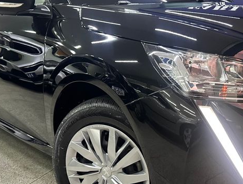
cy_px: 87
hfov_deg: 38.4
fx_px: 345
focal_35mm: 49
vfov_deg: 29.9
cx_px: 158
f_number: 1.78
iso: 400
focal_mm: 6.86
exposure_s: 1/60
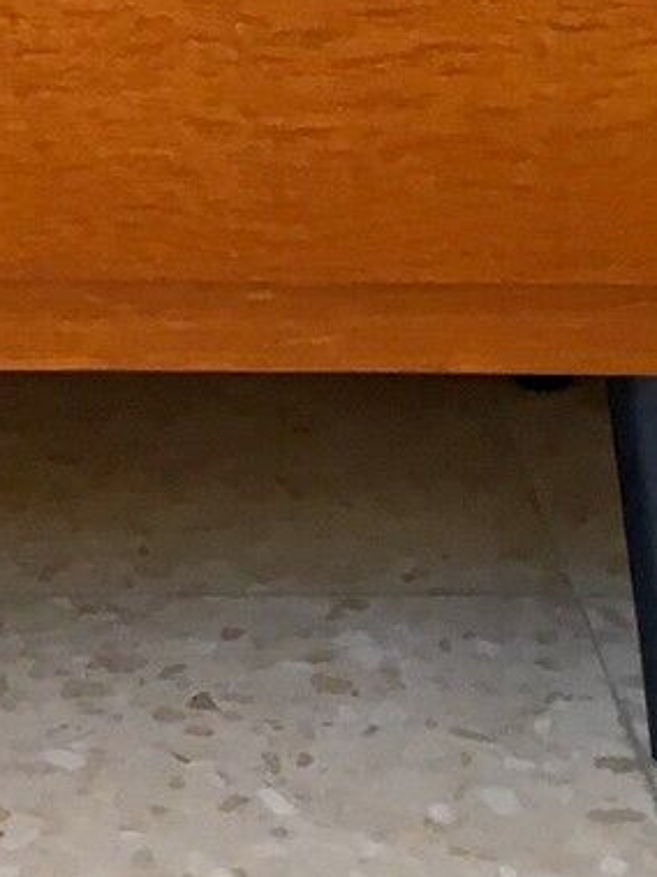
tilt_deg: -2.2
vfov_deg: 11.3
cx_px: -99
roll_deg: +1.0
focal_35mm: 153
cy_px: -1044
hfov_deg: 9.6
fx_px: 3874
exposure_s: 1/33
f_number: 2.2
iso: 25
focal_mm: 4.15
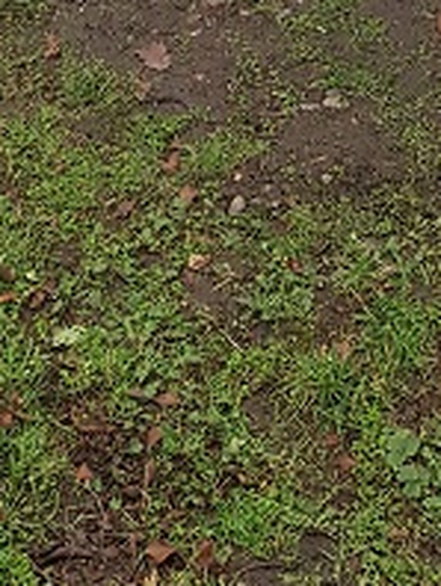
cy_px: -521
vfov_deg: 15.6
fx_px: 1780
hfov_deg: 14.0
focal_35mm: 105
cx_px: 379
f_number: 1.7
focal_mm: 4.2
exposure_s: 1/234
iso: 40
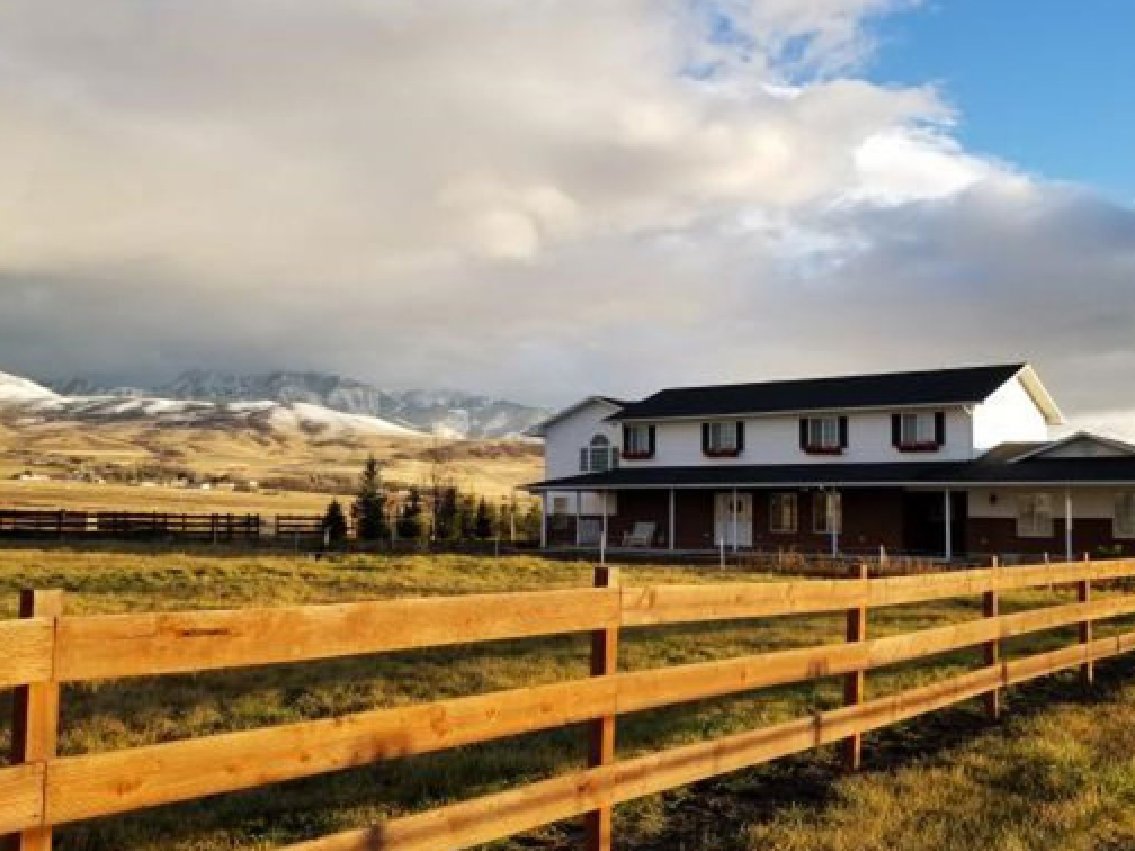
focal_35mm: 33
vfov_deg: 42.9
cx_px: 592
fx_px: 1082
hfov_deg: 55.3
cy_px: 459
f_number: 1.7
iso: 50
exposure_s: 1/824
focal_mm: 4.25
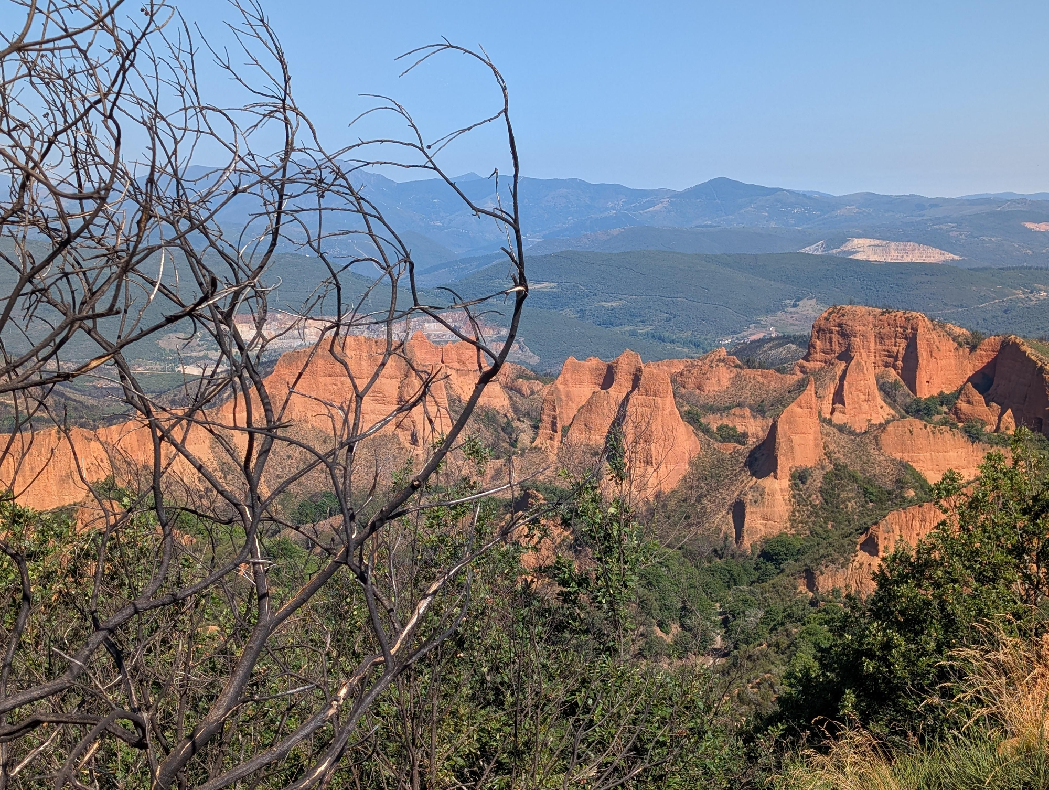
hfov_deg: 38.9
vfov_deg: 29.7
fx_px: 1487
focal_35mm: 49
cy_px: 395
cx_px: 524
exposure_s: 1/929
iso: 19
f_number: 1.68
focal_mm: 6.9
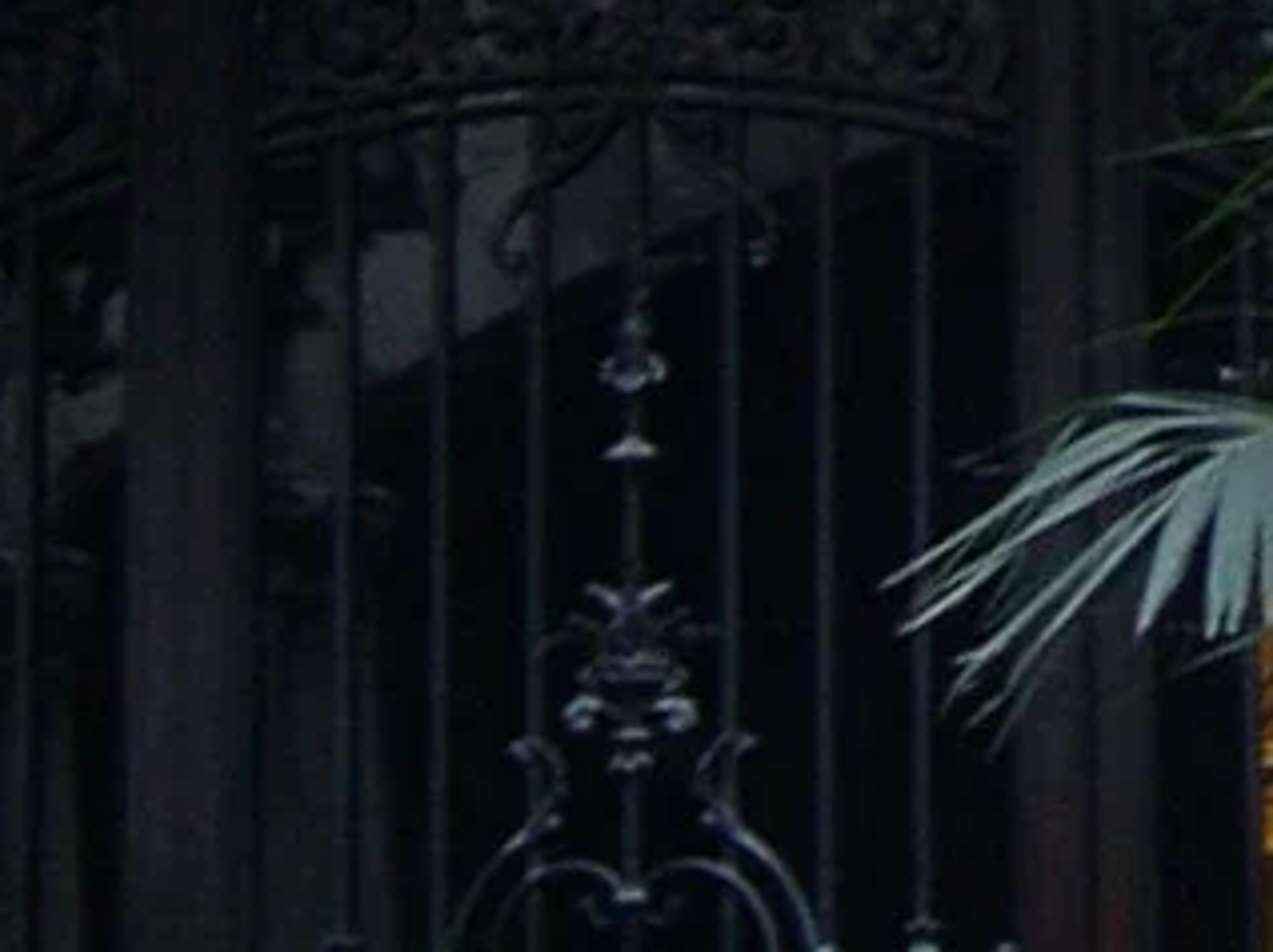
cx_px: 2094
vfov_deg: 5.9
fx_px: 9003
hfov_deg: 7.9
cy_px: -1060
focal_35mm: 245
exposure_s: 1/4.8
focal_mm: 8
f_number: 2.8
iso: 136
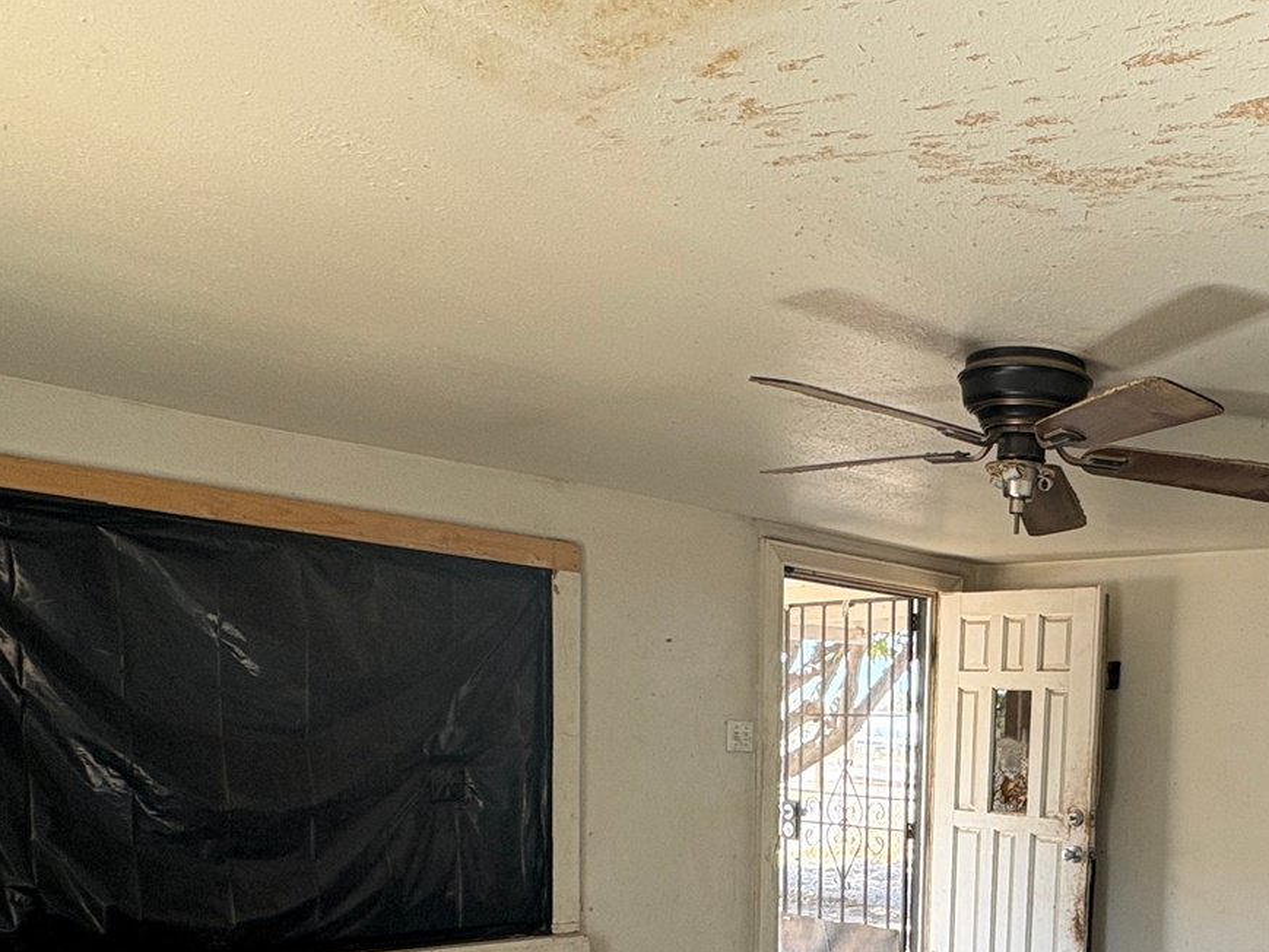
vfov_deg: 39.4
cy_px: 885
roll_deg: -2.2
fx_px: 1210
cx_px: 1027
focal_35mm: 33
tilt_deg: -6.3
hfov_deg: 51.6
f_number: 2.2
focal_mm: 2.22
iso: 125
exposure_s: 1/120
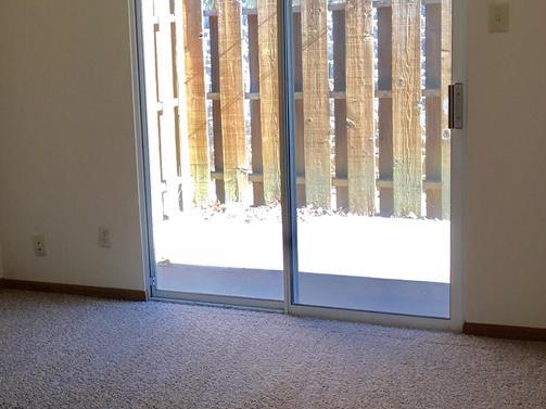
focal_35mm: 59
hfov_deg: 30.9
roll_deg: +3.6
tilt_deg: -9.4
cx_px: 35
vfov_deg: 24.8
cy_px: 199
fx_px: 930
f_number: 2.2
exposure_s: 1/50
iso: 32
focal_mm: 4.15
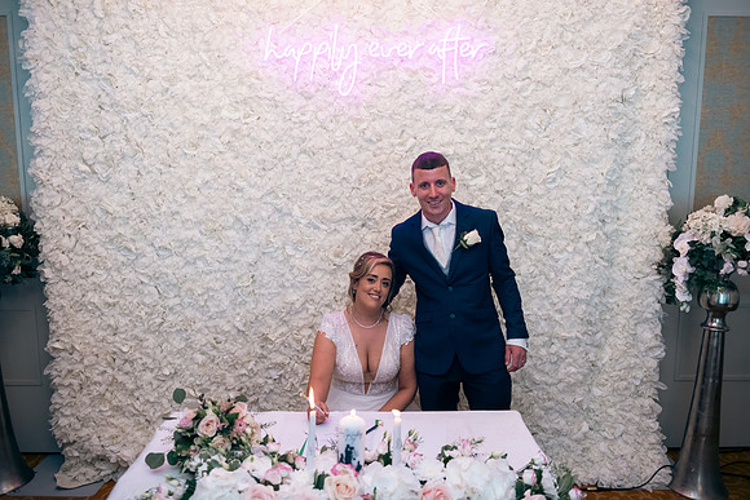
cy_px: 250
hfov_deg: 63.6
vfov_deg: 45.0
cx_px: 375
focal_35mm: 29
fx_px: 604
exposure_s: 1/160
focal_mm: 29
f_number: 3.5
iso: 640
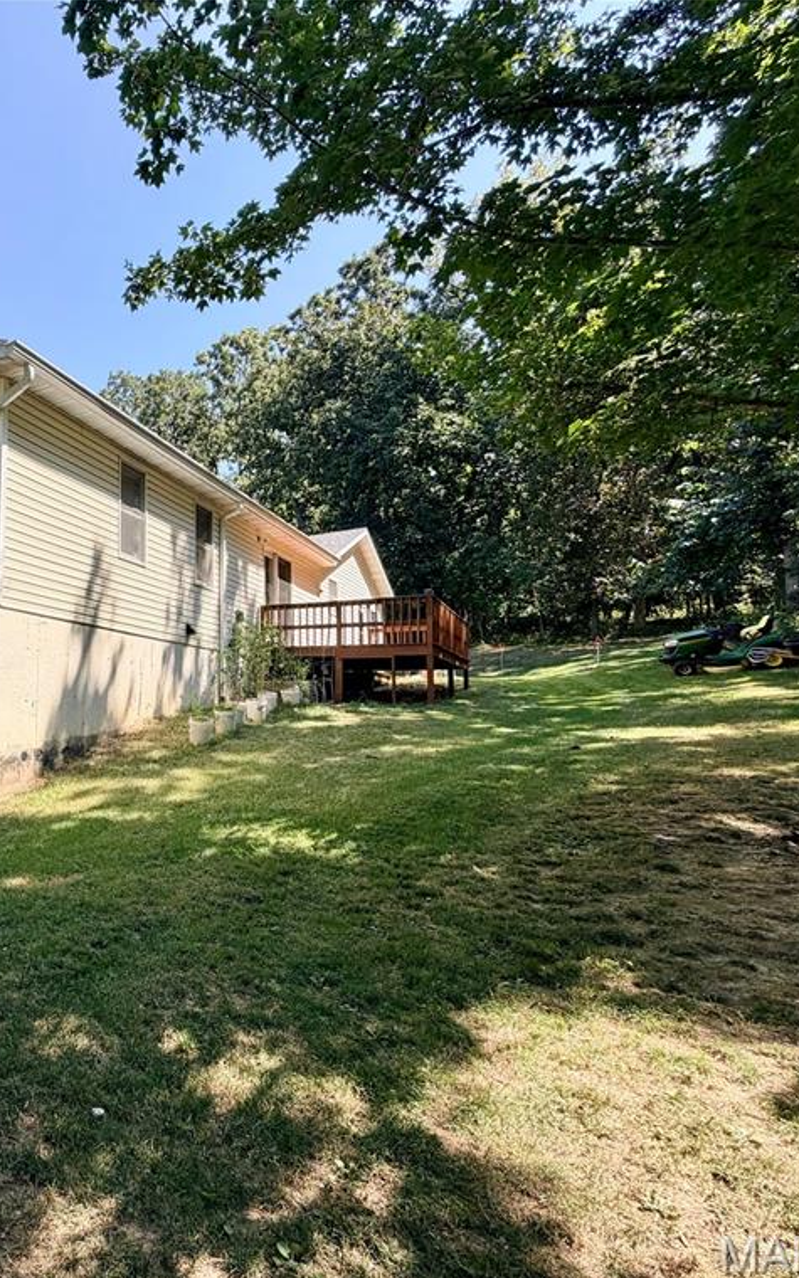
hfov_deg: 50.1
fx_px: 697
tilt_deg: +5.2
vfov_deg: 85.1
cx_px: 27
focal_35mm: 20
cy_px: 644
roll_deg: -1.0
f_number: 2.2
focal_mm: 2.22
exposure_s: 1/502
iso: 50
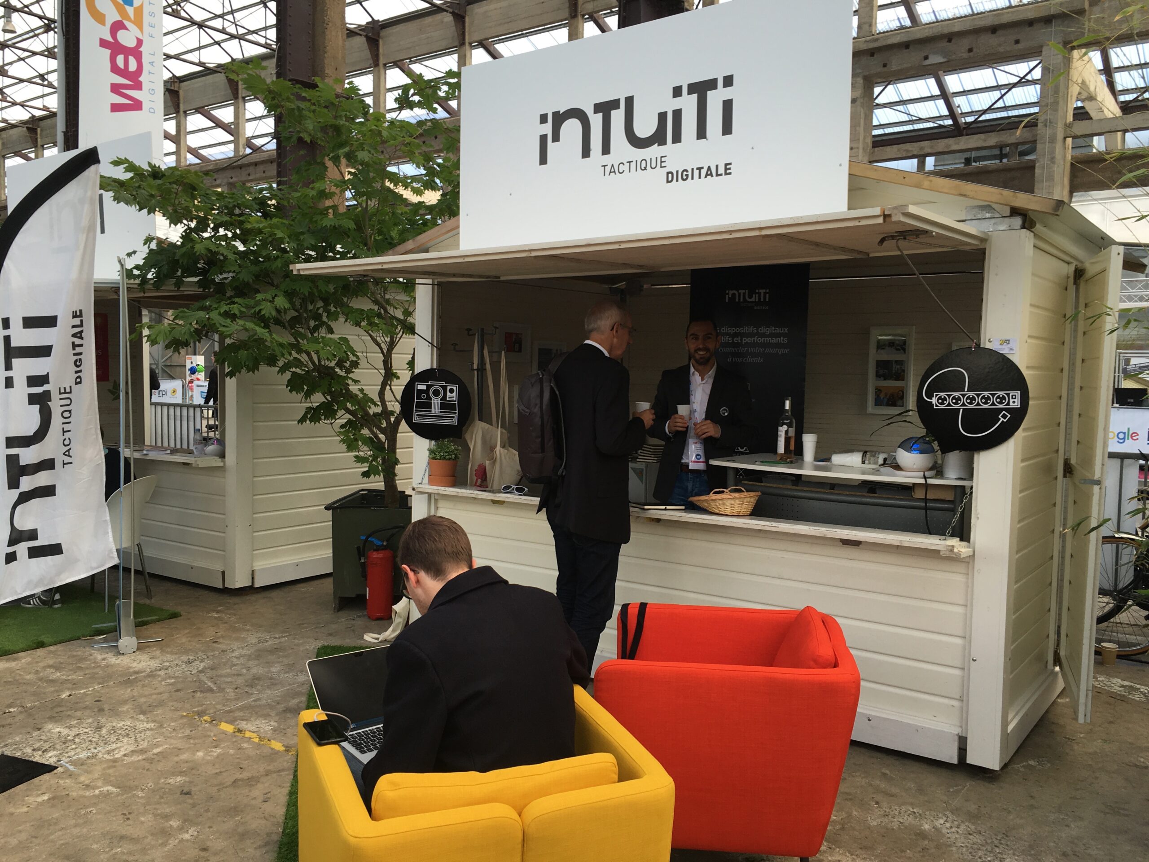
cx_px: 574
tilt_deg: -3.4
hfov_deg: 61.7
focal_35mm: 29
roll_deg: -1.7
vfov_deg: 48.2
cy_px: 431
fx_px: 963
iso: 25
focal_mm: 4.15
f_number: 2.2
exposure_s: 1/188
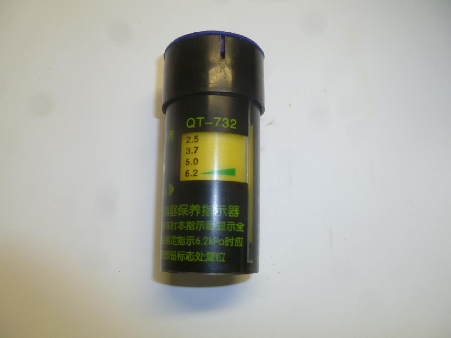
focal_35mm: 28
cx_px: 226
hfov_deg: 63.4
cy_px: 169
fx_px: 365
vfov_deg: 49.7
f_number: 3.3
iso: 125
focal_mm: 5
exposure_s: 1/30
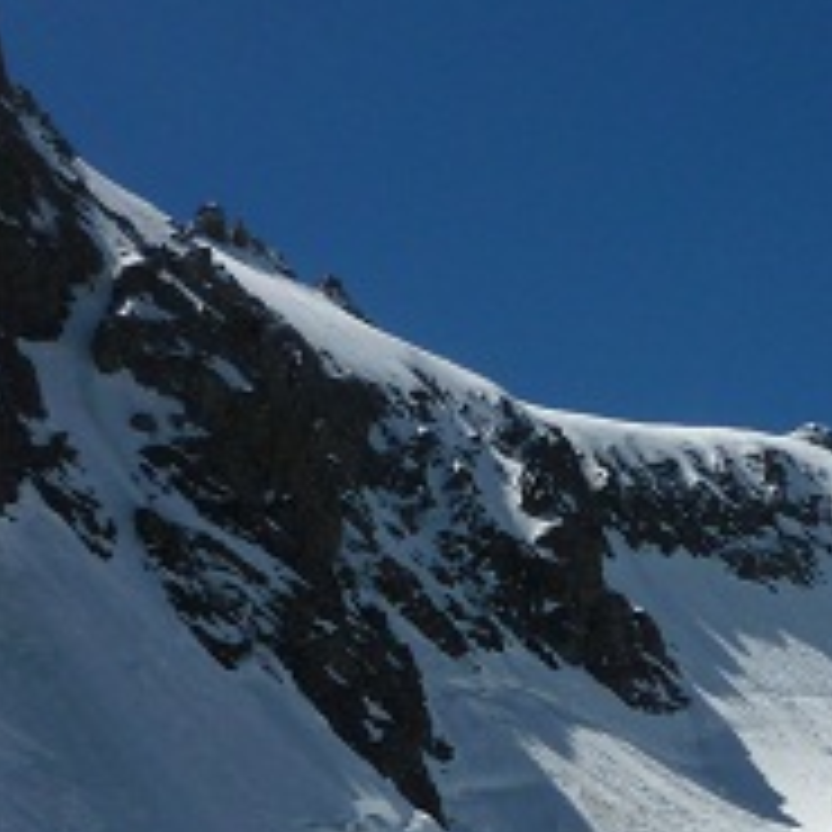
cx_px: 1005
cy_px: 699
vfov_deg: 20.1
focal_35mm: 85
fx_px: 2311
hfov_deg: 19.2
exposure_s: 1/800
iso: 80
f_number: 6.3
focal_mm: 5.2
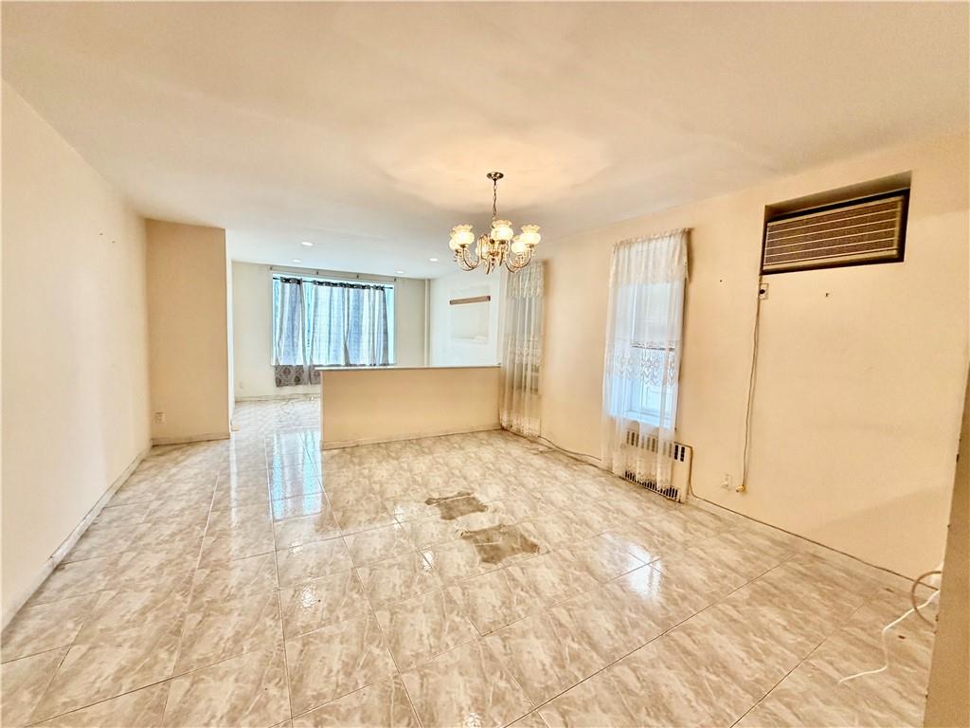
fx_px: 392
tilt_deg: -5.4
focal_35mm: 14
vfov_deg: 85.7
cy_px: 364
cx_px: 485
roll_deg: -1.7
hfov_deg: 102.1
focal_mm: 2.22
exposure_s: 1/120
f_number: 2.2
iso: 320
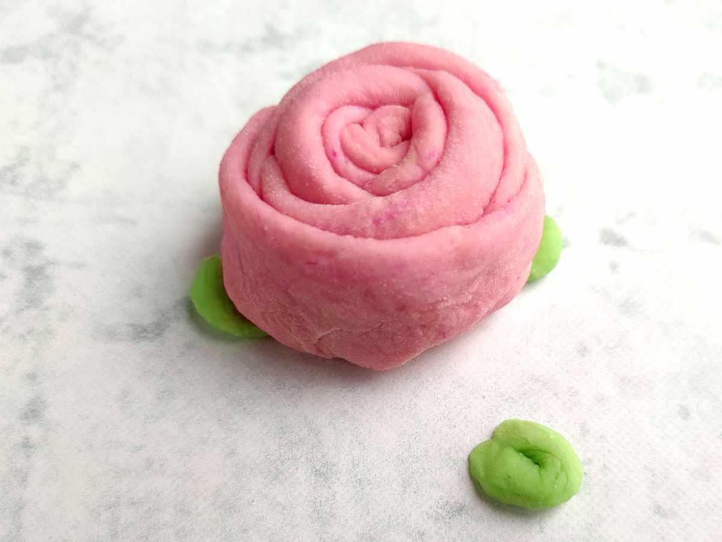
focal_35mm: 25
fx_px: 521
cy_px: 271
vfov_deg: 54.9
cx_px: 361
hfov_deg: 69.4
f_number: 1.9
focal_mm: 5.4
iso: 86
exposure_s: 1/100
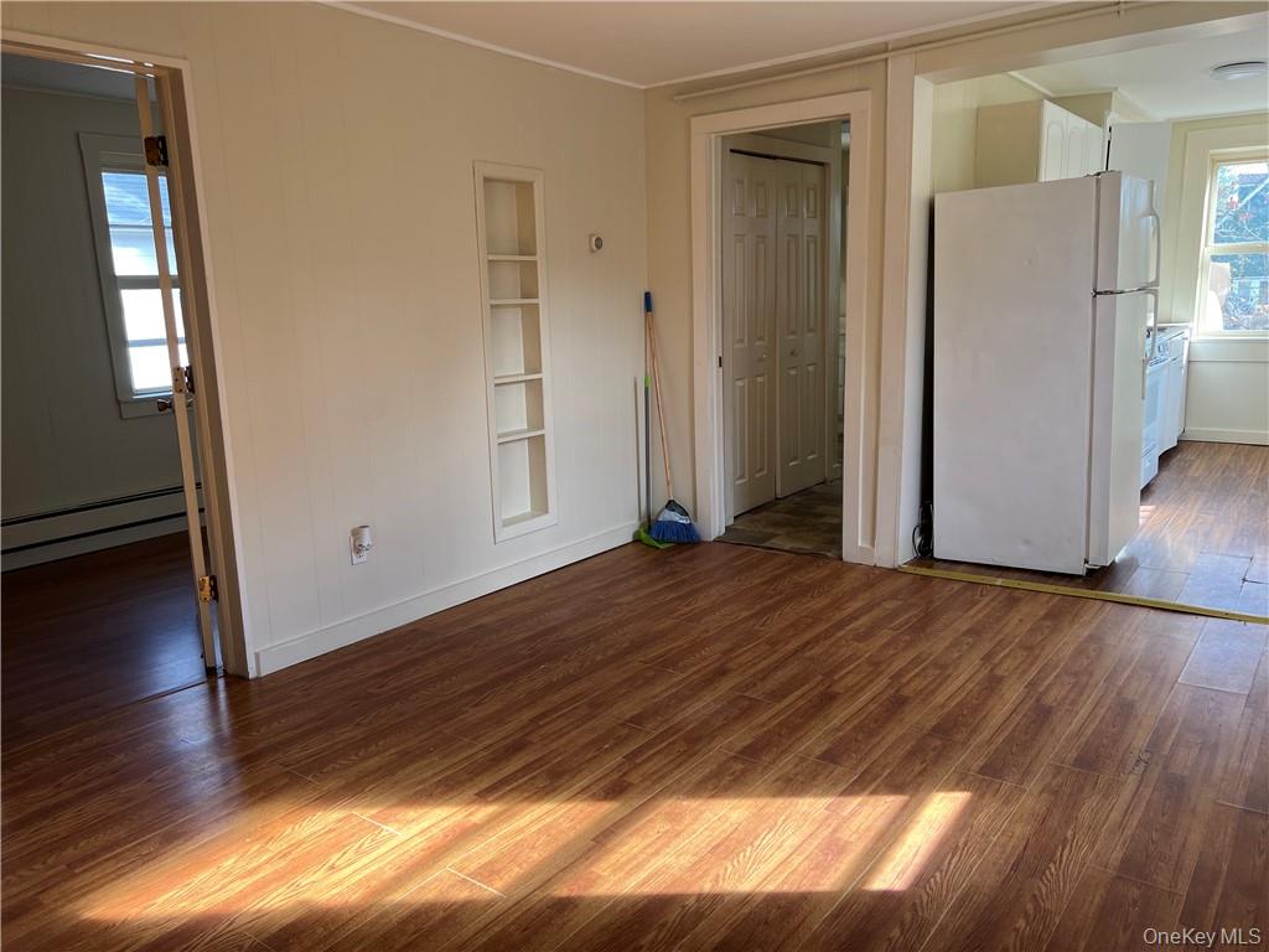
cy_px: 476
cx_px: 634
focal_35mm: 26
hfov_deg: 67.3
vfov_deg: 53.1
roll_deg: +2.2
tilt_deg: -10.5
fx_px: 953
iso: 40
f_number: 1.5
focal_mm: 5.7
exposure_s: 1/122
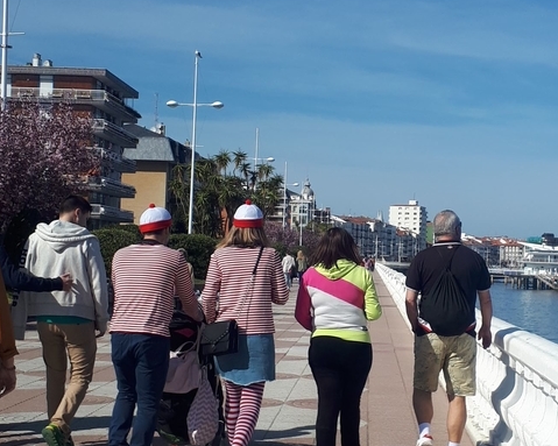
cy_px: 234
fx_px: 1090
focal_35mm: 66
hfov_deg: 28.6
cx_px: 366
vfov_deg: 23.1
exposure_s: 1/2703
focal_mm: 3.6
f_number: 1.9
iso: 40
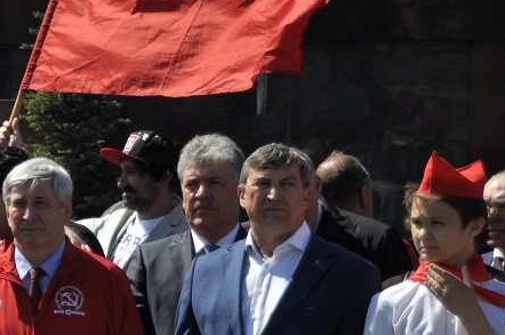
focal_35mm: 271
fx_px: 3795
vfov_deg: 5.0
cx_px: -217
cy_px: 293
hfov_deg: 7.5
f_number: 4.8
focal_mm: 62
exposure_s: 1/1000
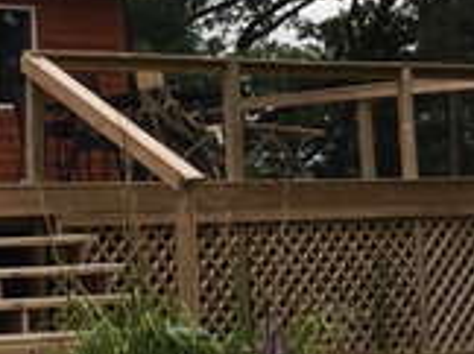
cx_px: -61
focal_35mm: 115
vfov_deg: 12.7
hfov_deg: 16.6
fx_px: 1572
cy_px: 6
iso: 25
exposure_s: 1/242
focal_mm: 3.3
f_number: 2.4
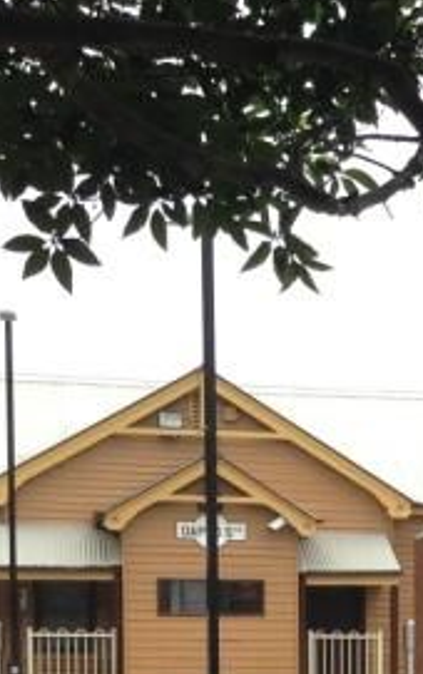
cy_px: 778
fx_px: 2428
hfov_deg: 9.4
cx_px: 814
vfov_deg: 15.3
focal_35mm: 132
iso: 50
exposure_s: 1/437
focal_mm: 4.12
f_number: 2.4
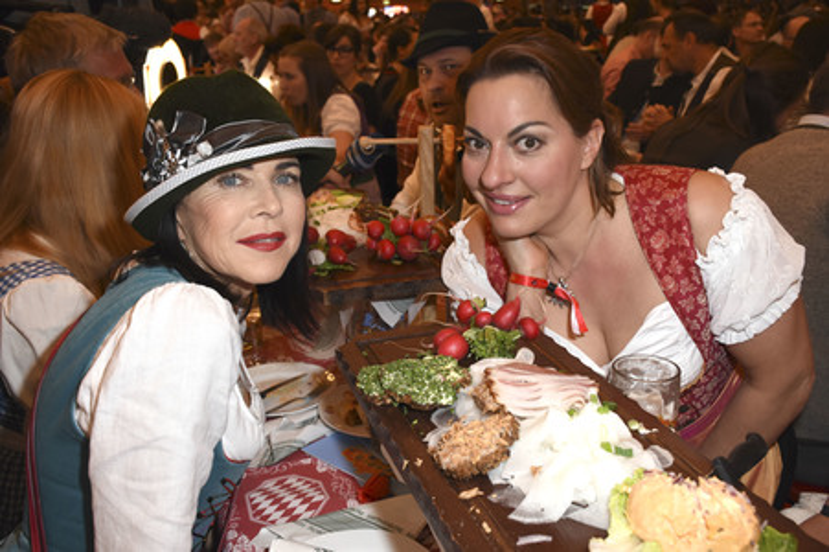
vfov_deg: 38.3
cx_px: 414
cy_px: 276
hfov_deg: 55.1
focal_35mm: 34
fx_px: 794
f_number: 5.6
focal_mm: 23
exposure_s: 1/160
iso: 800
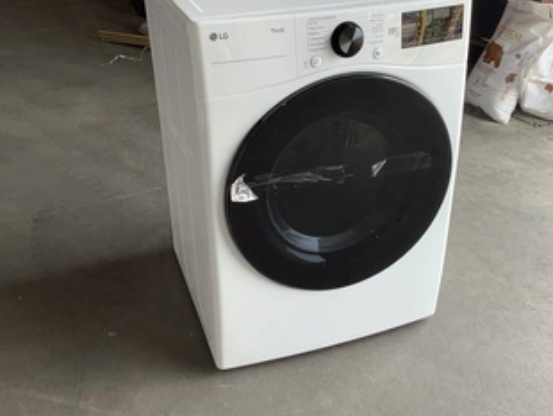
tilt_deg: -25.2
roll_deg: +0.4
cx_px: 282
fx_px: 640
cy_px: 175
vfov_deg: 35.9
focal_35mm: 40
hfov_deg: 46.8
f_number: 2.4
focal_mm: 3.3
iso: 40
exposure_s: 1/120
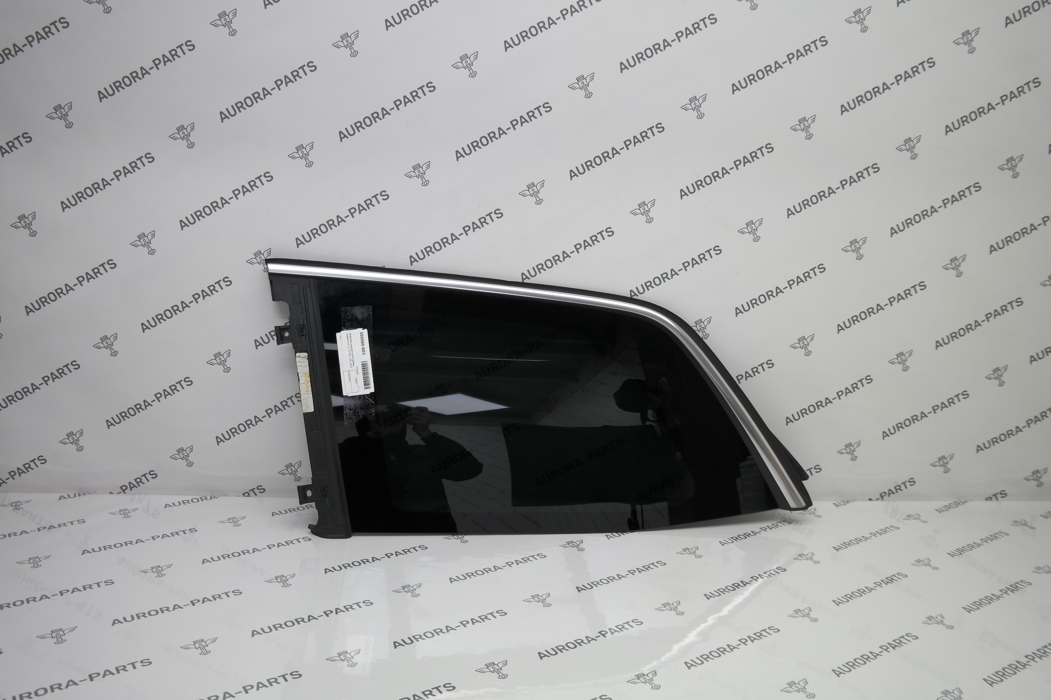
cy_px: 350
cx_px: 526
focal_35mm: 36
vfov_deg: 36.9
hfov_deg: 53.1
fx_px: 1051
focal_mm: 24
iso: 200
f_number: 4
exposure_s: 1/100
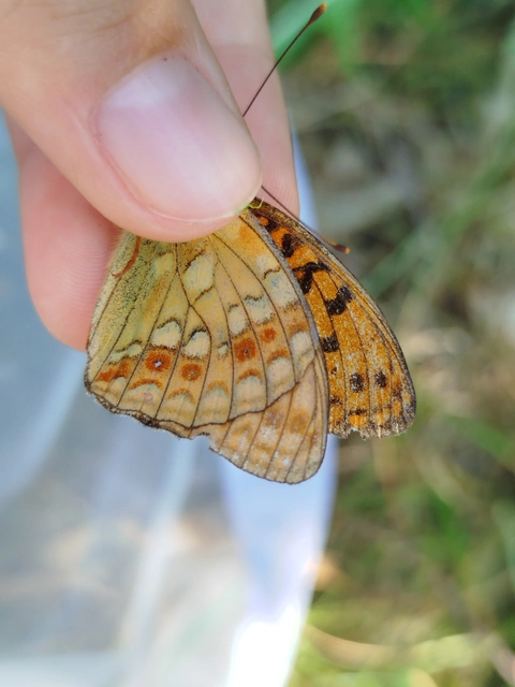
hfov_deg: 32.2
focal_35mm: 45
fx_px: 893
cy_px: 344
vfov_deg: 42.1
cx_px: 258
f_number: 1.7
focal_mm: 5.31
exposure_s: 1/103
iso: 50
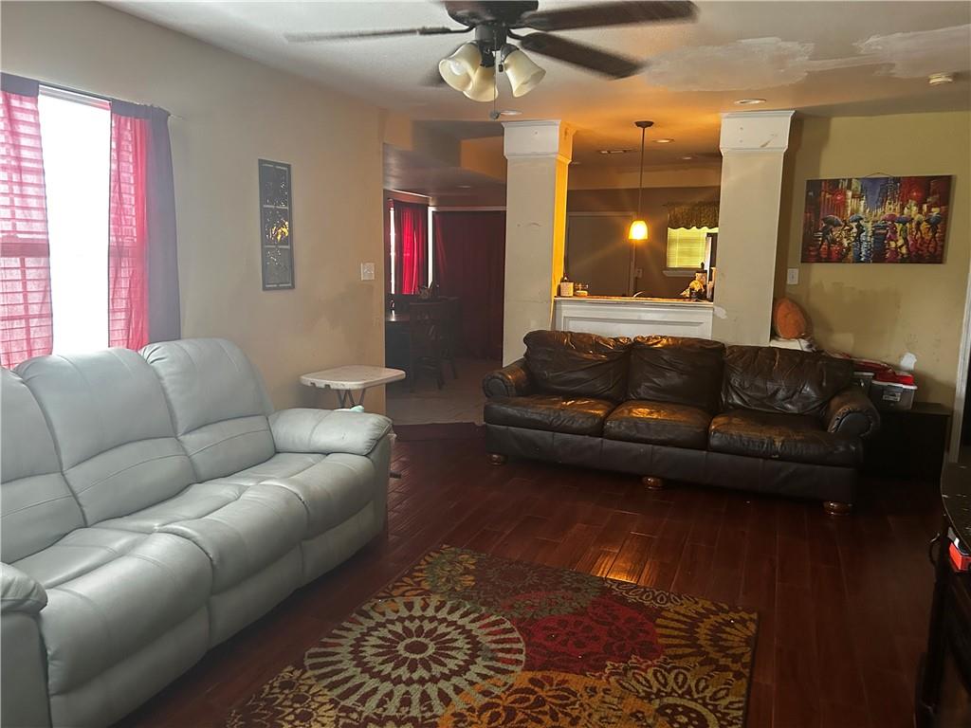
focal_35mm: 26
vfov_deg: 53.1
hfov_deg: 67.3
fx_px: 729
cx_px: 486
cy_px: 364
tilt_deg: -9.0
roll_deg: -0.3
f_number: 1.5
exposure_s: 1/60
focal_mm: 5.7
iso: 500
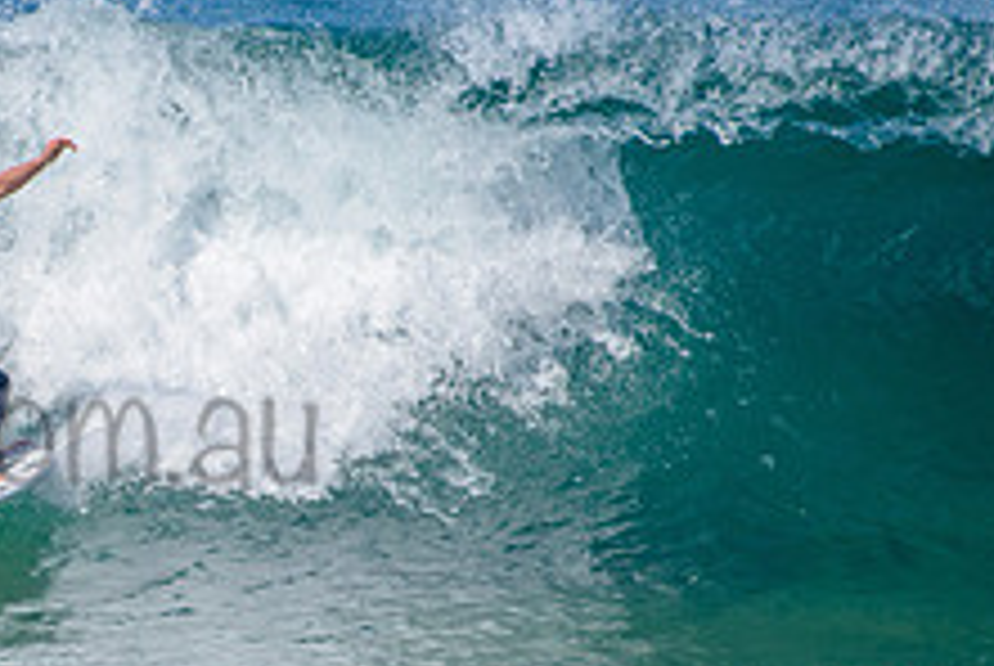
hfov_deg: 1.6
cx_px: -157
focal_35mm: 1310
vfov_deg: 1.1
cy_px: 380
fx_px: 36218
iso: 200
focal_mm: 500
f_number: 5.6
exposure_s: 1/2000
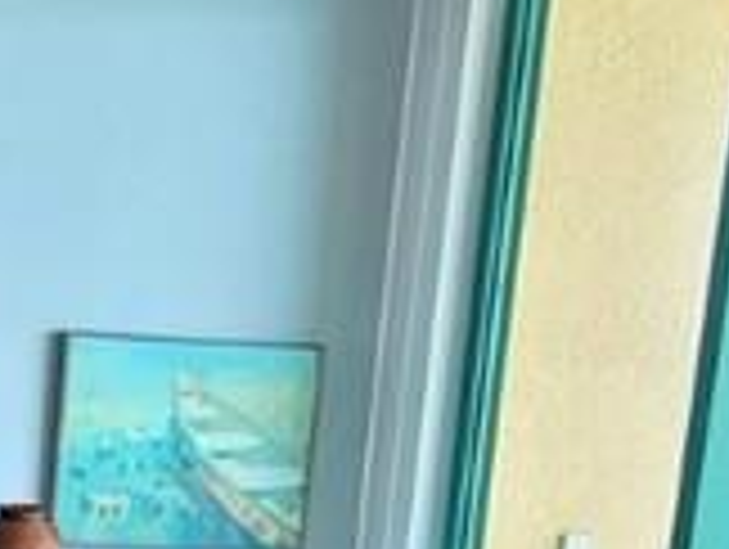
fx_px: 1729
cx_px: -158
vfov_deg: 16.2
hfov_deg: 21.9
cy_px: 860
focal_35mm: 82
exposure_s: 1/59
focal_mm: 1.74
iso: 64
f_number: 2.2
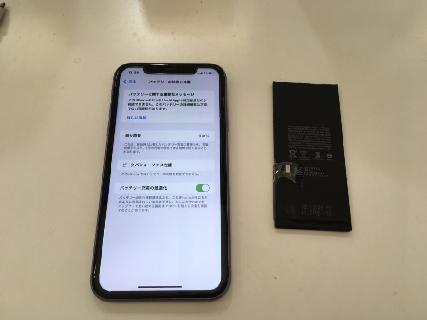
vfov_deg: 48.2
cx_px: 214
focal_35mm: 29
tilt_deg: -67.6
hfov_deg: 61.7
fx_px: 358
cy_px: 160
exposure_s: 1/60
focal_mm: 4.15
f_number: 2.2
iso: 32
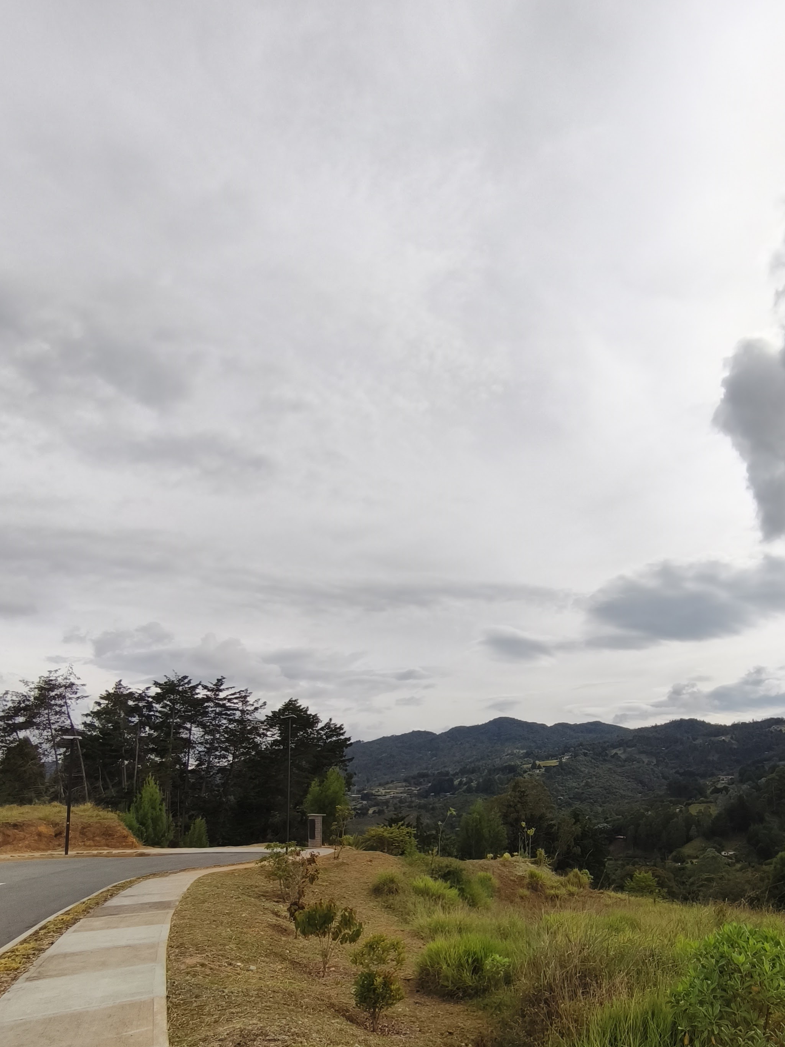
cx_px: 520
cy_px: 730
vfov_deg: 73.1
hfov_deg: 59.7
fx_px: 665
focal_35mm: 22
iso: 50
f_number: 2.2
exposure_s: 1/2506
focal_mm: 1.91
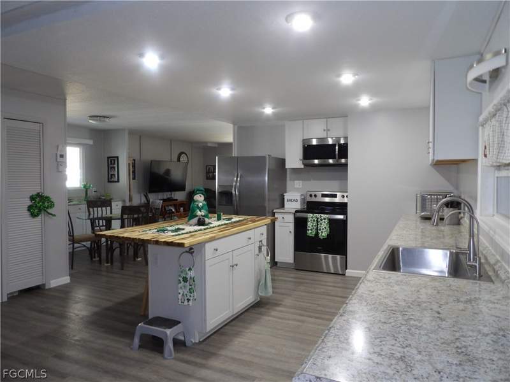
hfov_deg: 71.6
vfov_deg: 56.8
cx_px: 255
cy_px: 191
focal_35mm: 24
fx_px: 354
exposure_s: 1/33
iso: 200
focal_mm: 4.3
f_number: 3.2
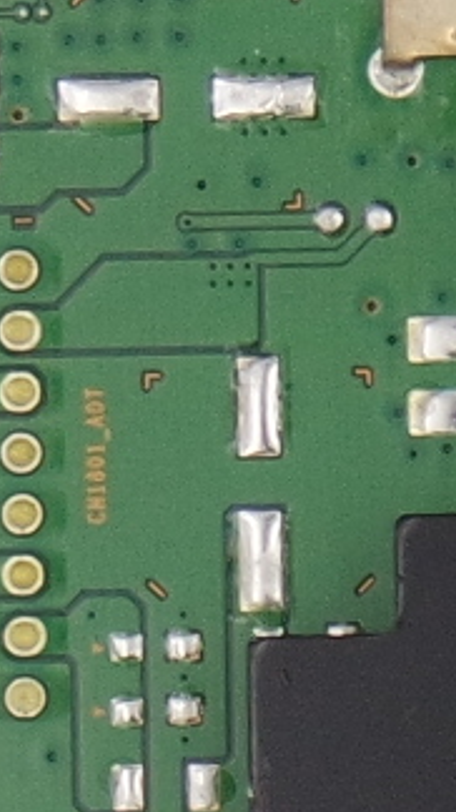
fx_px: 12201
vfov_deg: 3.8
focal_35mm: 567
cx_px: 2220
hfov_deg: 2.1
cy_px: 536
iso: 200
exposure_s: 1/160
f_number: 5
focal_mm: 22
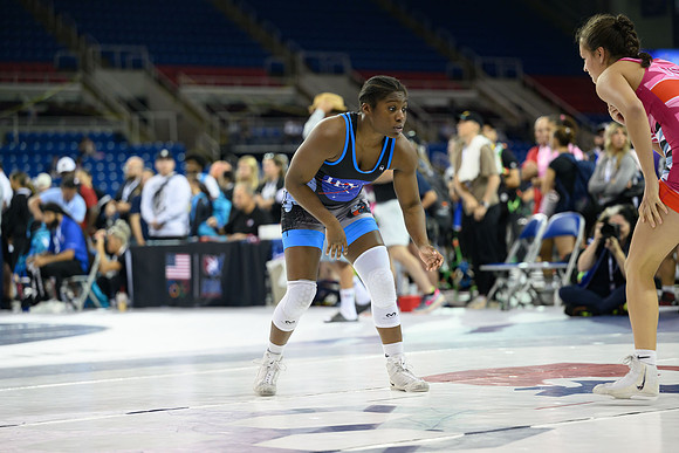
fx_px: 2075
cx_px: 340
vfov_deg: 12.5
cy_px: 226
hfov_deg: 18.6
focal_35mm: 110
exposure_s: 1/800
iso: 2500
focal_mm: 110
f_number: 2.8
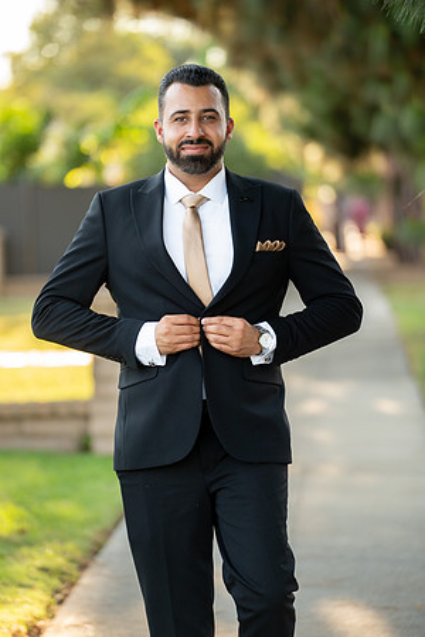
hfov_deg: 10.2
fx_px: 2373
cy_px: 318
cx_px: 212
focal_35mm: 134
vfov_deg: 15.3
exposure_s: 1/500
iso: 320
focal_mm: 134
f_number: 2.8
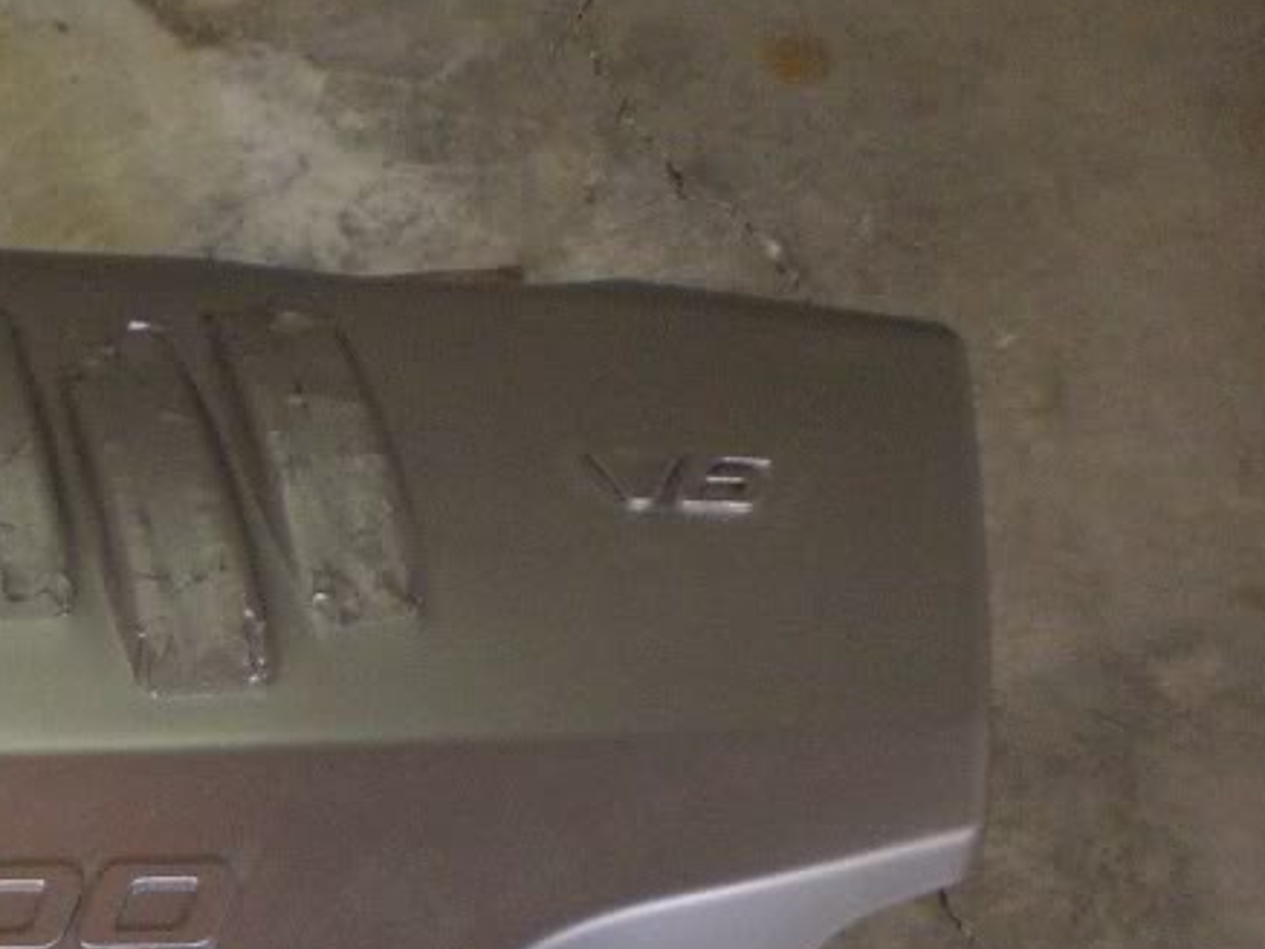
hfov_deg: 21.2
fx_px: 3253
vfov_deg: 16.5
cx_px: -35
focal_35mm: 89
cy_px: 755
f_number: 3.1
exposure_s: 1/80
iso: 400
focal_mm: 6.3
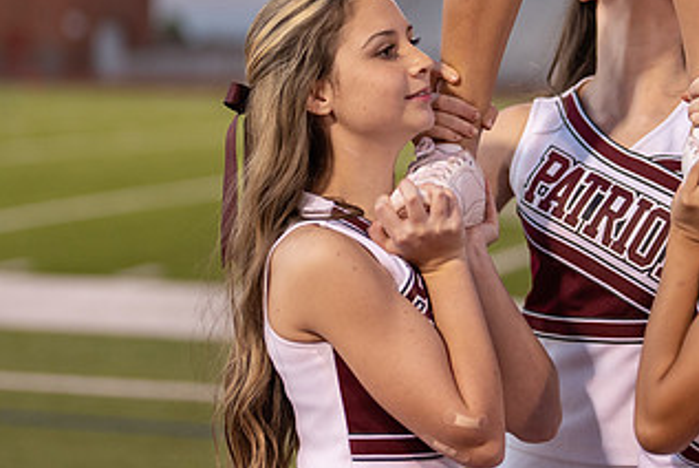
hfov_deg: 16.9
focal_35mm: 120
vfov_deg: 11.4
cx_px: 557
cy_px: 49
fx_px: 2332
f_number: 1.2
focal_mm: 50
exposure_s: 1/1000
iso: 400
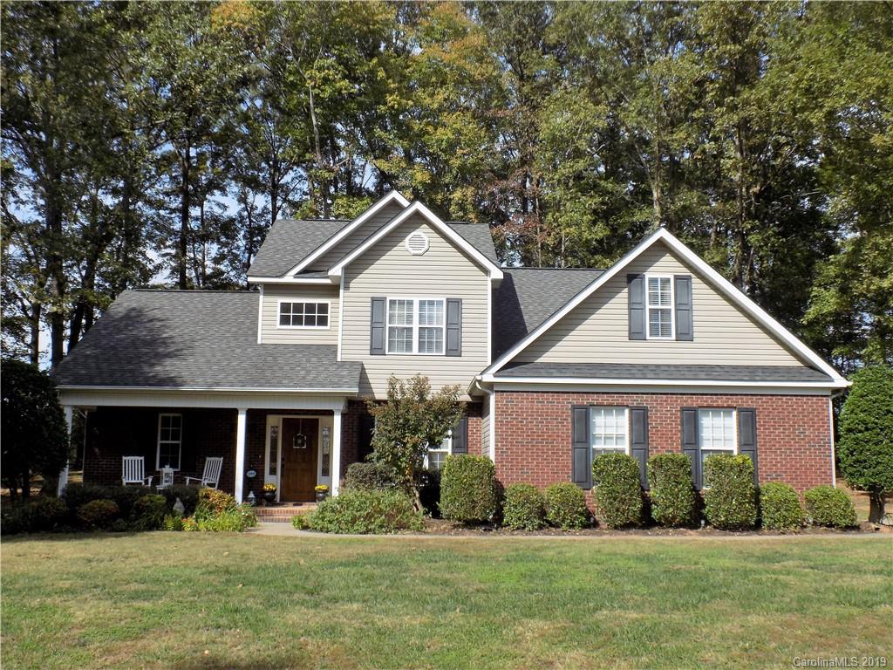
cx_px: 446
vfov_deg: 38.7
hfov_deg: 50.1
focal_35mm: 37
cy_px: 335
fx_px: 955
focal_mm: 6.6
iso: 80
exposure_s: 1/1000
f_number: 3.5
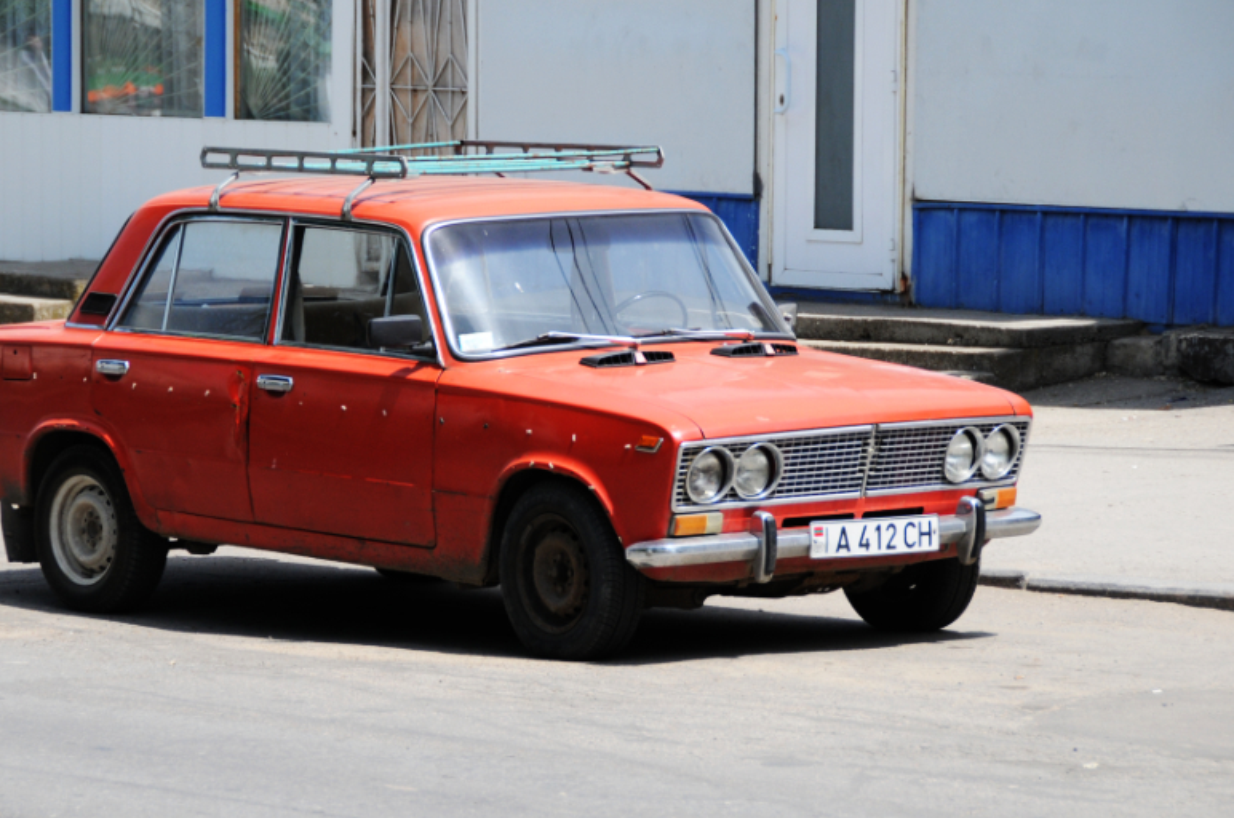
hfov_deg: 11.2
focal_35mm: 185
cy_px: 379
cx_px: 551
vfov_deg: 7.4
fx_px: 6319
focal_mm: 95
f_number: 5.3
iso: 320
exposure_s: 1/1250
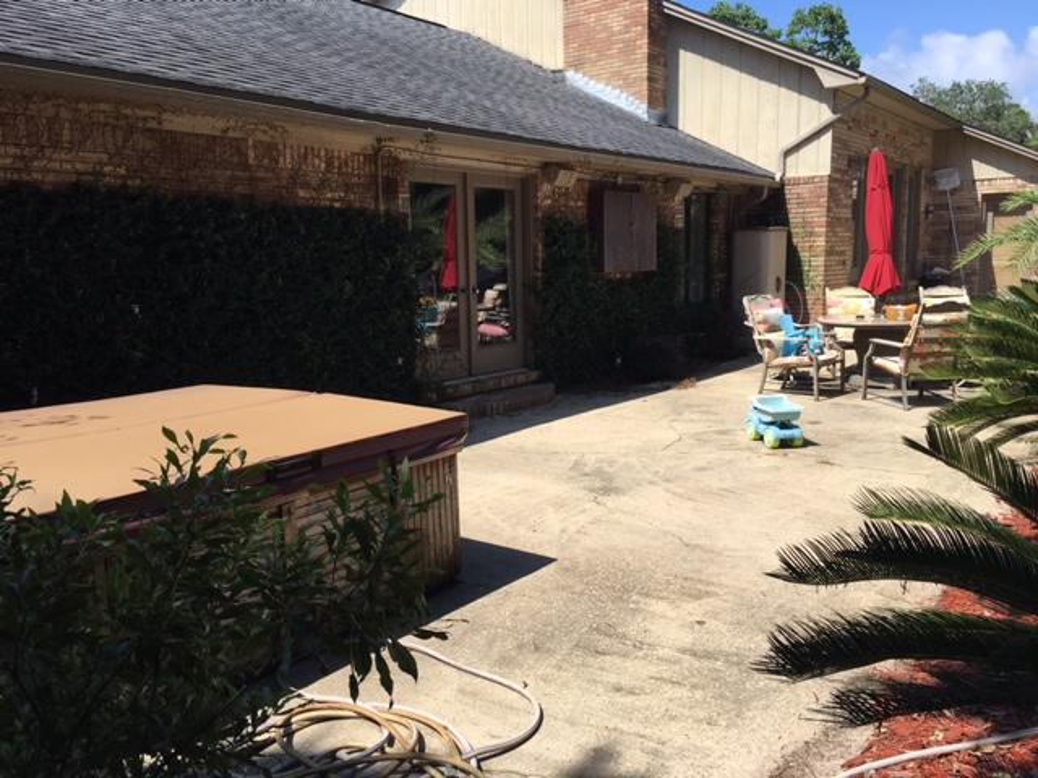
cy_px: 389
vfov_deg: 48.2
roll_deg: +0.7
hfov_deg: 61.7
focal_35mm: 29
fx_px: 870
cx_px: 519
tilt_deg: -8.6
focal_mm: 4.15
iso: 25
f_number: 2.2
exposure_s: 1/1202
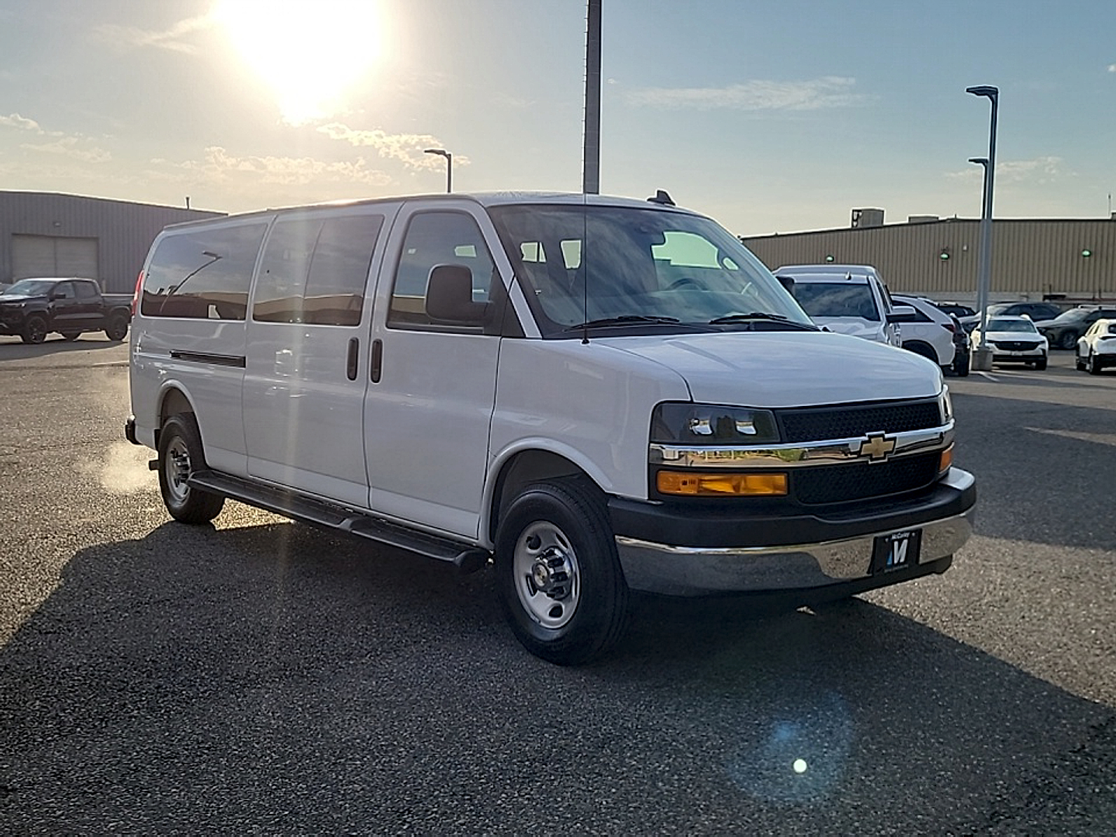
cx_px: 558
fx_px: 838
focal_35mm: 26
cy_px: 418
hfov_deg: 67.3
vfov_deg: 53.1
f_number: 1.8
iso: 50
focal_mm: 5.4
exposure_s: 1/2476
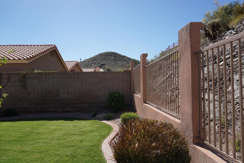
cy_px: 82
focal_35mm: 24
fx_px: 163
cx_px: 122
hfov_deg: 73.7
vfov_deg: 53.1
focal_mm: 16
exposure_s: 1/400
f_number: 7.1
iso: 100
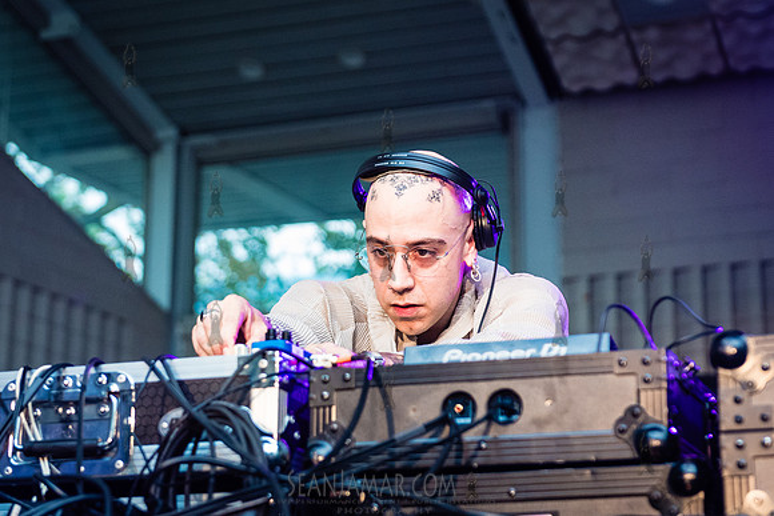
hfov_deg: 23.6
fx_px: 1849
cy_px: 202
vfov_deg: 15.9
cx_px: 393
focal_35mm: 86
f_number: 3.5
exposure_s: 1/1250
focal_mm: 70
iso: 4000
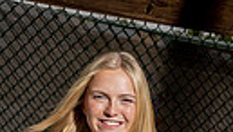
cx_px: 132
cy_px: 360
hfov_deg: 14.7
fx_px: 903
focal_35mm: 146
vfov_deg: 7.6
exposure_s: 1/250
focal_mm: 40
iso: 100
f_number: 8
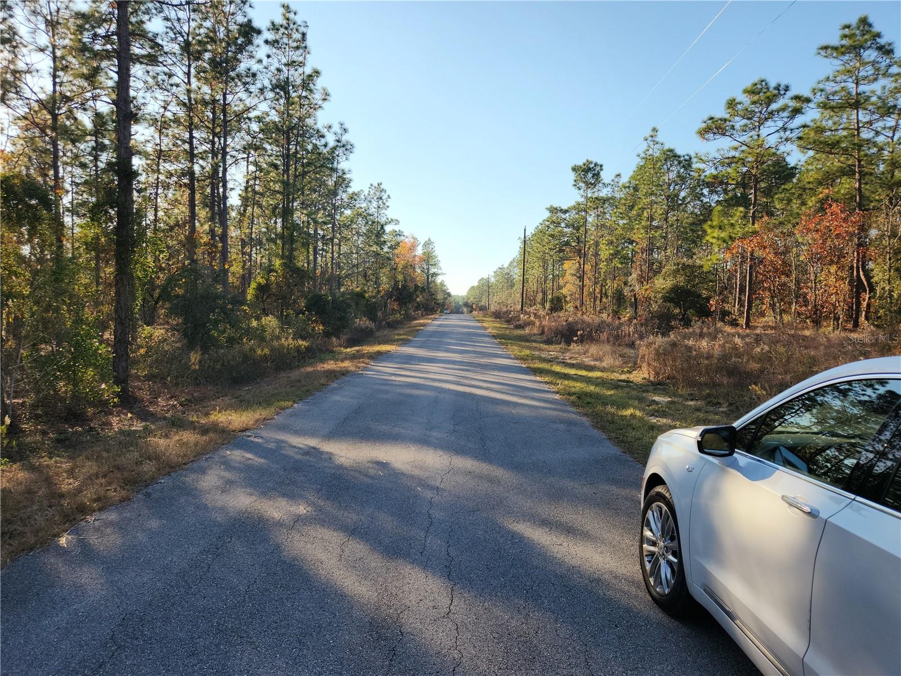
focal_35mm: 23
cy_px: 338
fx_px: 599
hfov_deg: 73.9
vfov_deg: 58.9
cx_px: 450
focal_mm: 5.4
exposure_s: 1/746
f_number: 1.8
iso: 20
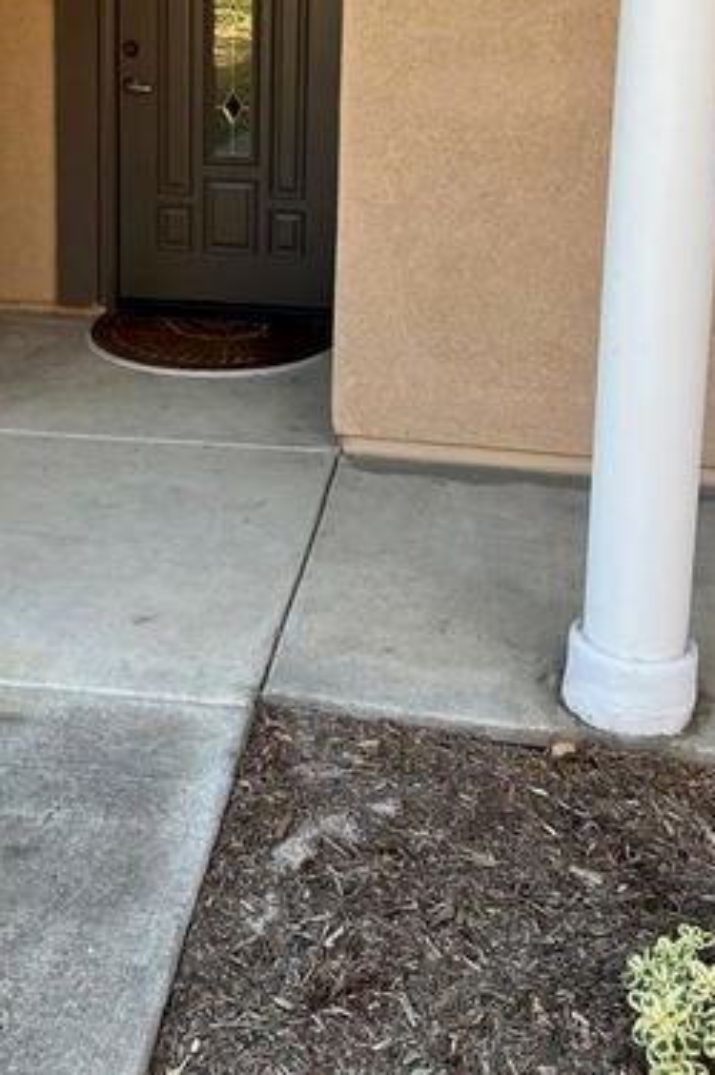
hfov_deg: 27.9
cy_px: 193
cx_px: 255
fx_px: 1433
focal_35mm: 48
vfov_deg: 39.3
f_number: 1.5
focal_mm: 5.7
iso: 40
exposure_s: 1/261
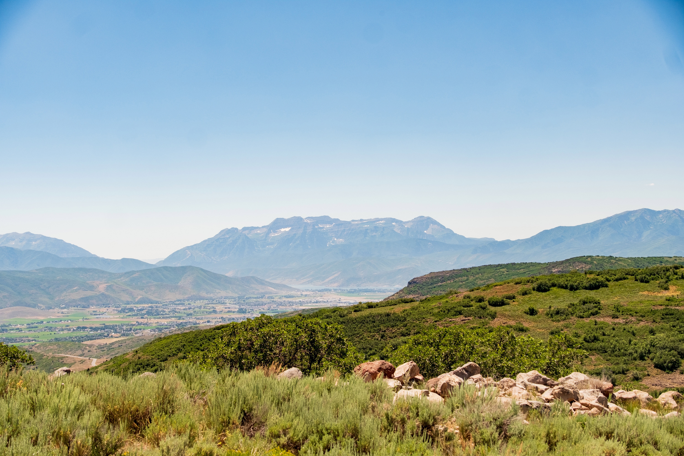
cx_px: 342
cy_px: 228
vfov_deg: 28.1
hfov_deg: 41.1
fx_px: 912
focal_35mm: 48
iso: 200
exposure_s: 1/1250
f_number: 5.6
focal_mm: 32.1
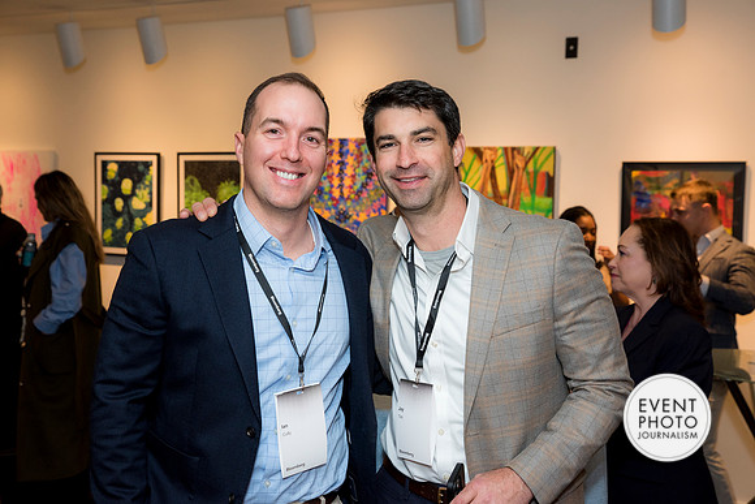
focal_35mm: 48
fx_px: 1015
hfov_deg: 40.8
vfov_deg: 27.9
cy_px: 252
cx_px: 378
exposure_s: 1/125
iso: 800
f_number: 5
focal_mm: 48
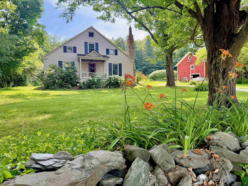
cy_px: 93
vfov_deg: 56.8
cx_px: 124
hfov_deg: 71.6
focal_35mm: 24
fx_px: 172
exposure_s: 1/494
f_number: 1.8
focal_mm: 6.8
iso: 100
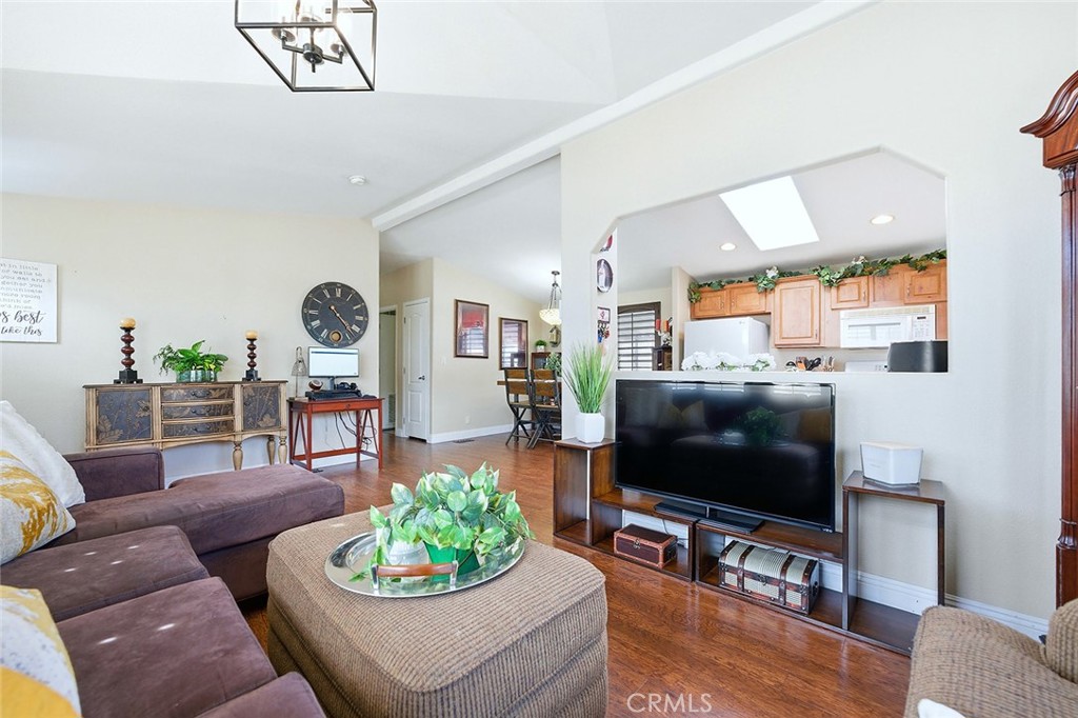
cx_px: 539
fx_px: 419
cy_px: 359
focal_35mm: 14
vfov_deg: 81.2
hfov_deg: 104.3
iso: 1000
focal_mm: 14
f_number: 5
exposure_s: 1/640
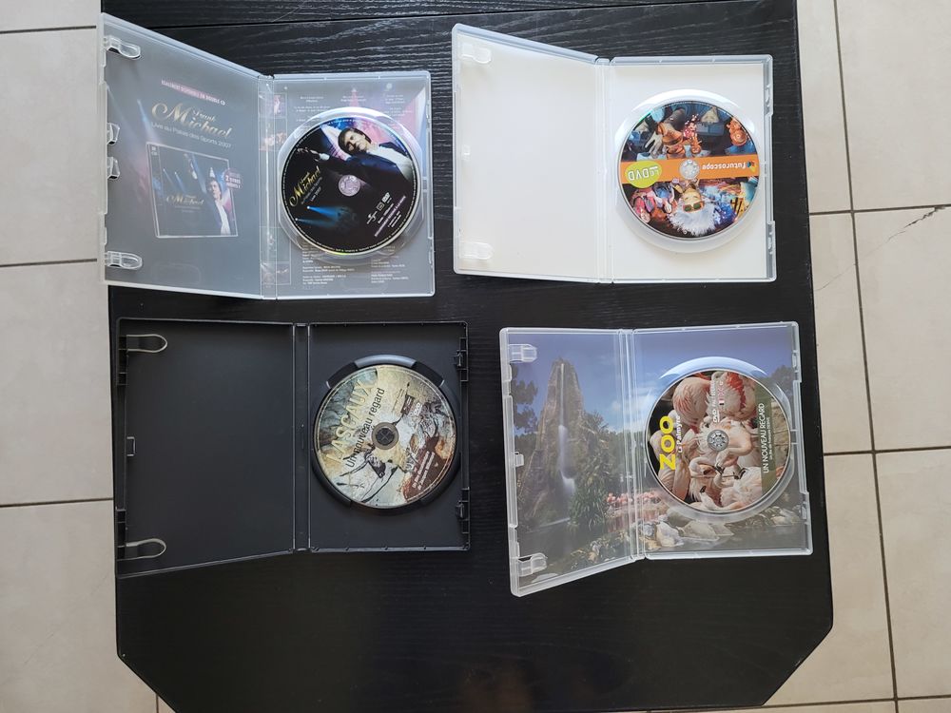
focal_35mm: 26
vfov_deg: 53.1
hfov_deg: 67.3
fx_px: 714
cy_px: 356
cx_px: 476
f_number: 1.8
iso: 320
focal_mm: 5.4
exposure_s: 1/50
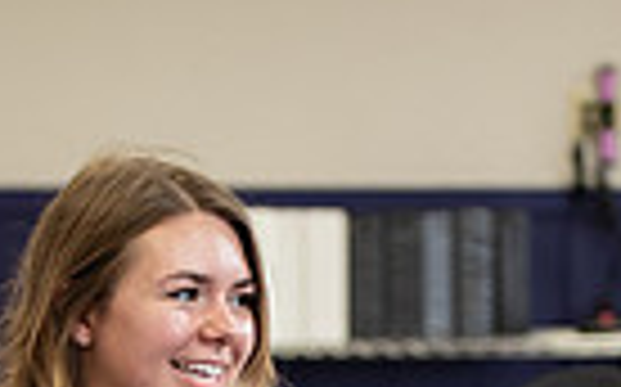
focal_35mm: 300
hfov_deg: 7.0
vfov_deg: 4.3
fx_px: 5073
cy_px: 718
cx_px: 279
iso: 800
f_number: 3.2
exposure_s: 1/250
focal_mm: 70
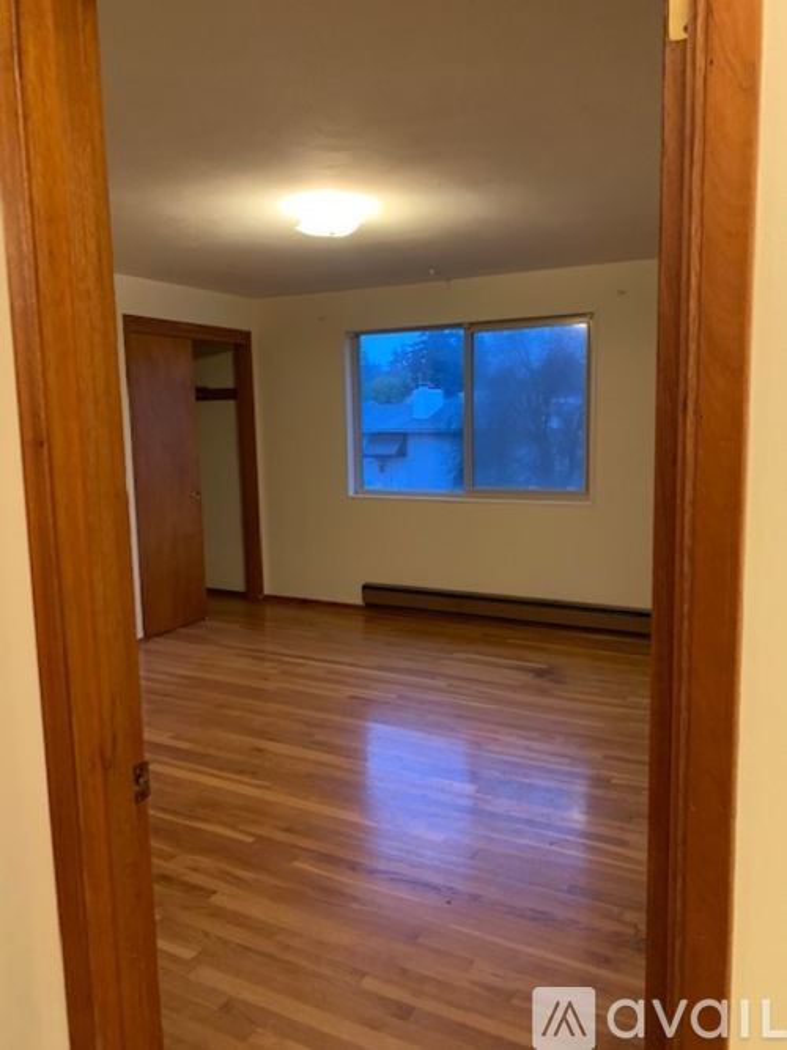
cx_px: 394
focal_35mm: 26
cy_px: 525
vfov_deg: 67.3
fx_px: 788
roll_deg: +0.6
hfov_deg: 53.0
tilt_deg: -4.7
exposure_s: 1/30
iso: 400
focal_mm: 4.25
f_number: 1.8
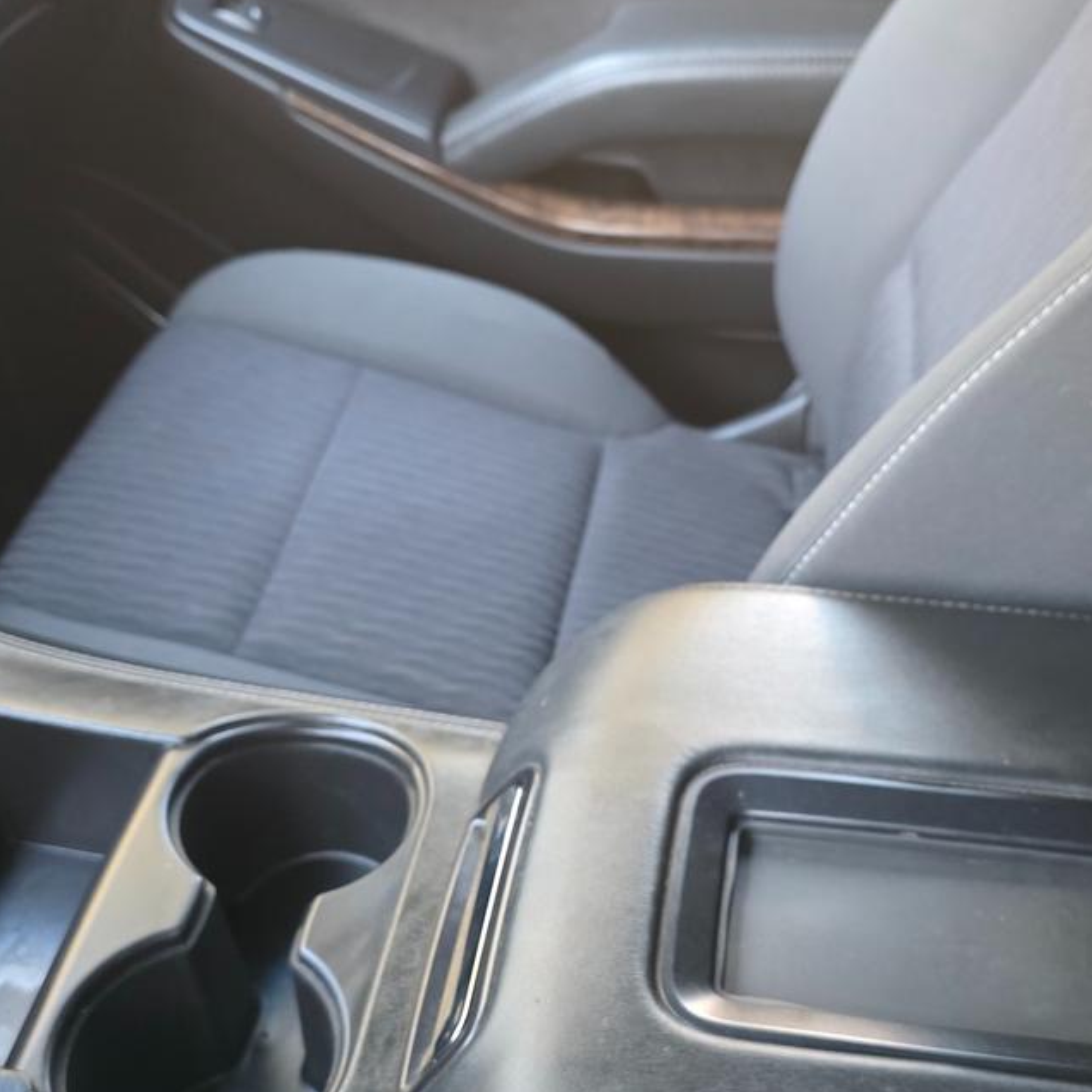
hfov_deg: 40.8
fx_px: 1463
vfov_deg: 40.6
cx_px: 616
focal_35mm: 41
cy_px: 700
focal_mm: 6.3
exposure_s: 1/100
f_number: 1.7
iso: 1000
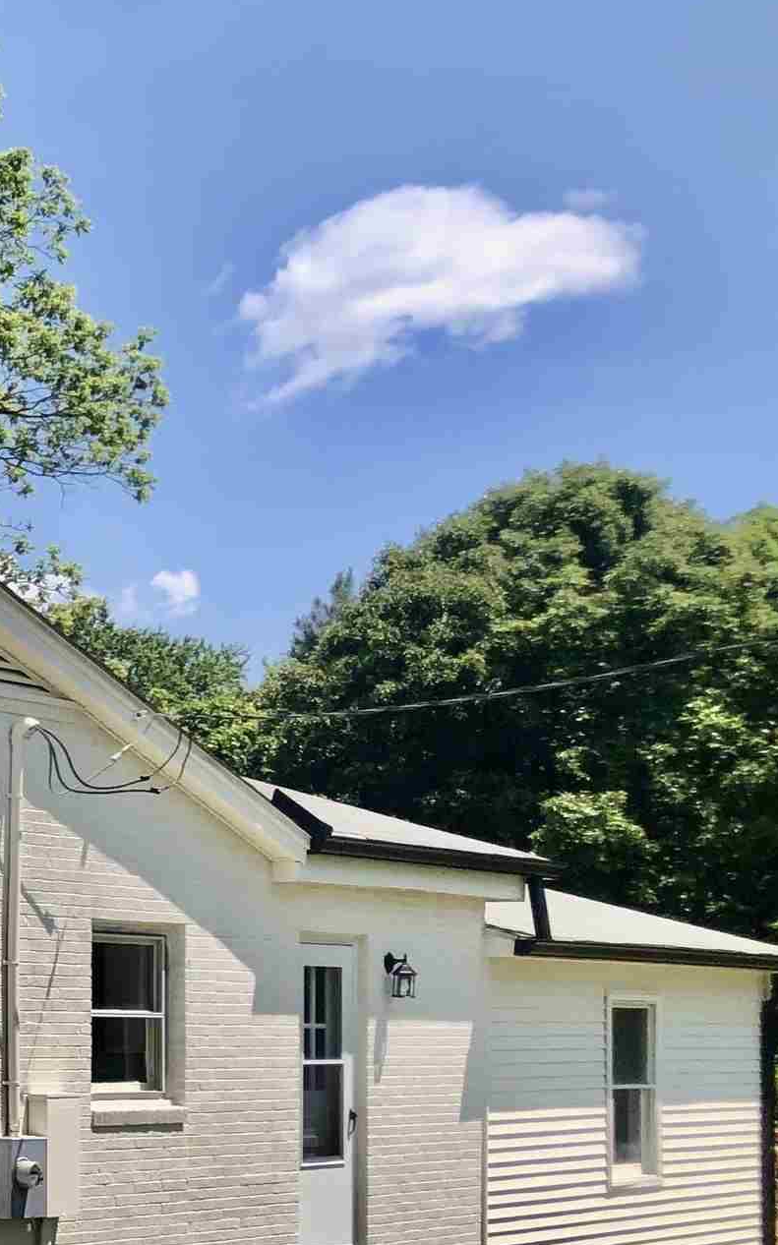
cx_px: -586
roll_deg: +0.3
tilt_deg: -2.3
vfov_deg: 27.9
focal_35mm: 72
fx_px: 2443
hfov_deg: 15.7
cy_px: 1028
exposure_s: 1/2208
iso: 20
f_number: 1.8
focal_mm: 3.99
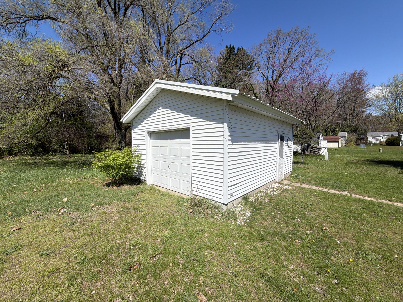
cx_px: 202
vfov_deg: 85.7
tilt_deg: -0.4
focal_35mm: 14
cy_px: 151
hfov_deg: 102.1
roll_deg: -0.8
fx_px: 163
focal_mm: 2.22
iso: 20
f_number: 2.2
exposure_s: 1/955
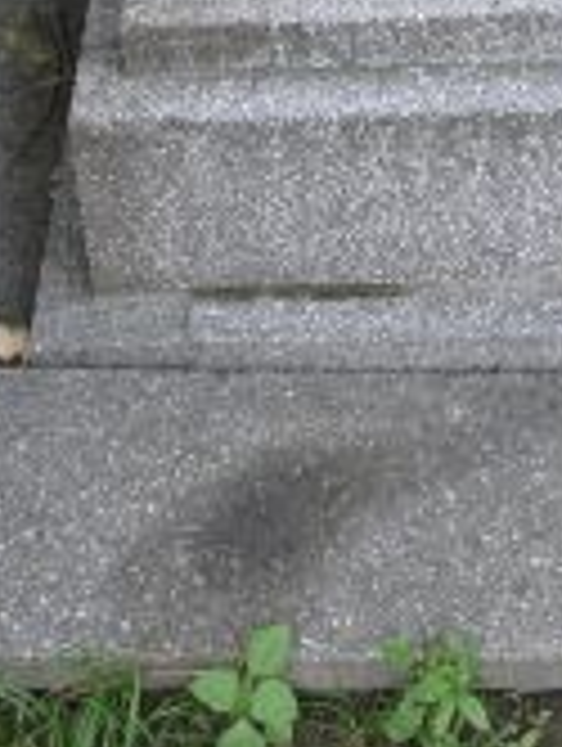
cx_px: 571
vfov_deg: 18.1
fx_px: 2181
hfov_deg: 14.4
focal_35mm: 101
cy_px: -238
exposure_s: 1/80
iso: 100
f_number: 2.8
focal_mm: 7.4
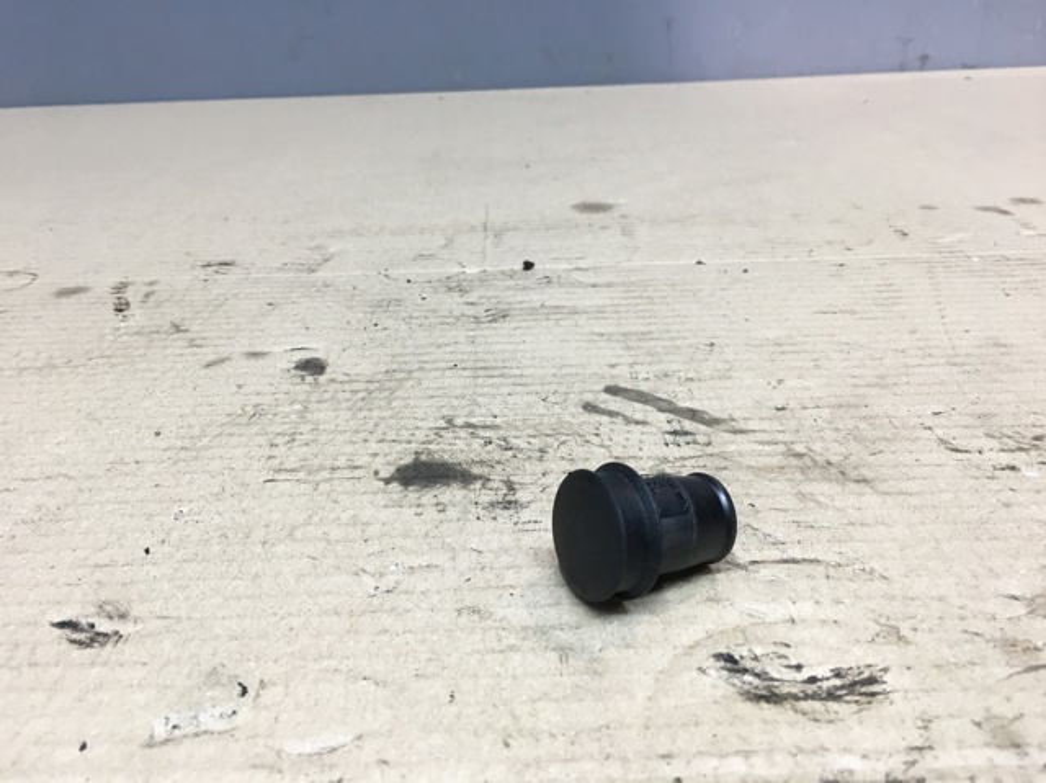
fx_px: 876
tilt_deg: -25.4
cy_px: 392
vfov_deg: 48.2
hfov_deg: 61.7
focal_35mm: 29
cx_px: 523
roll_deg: +0.9
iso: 50
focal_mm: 4.15
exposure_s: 1/33
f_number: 2.2
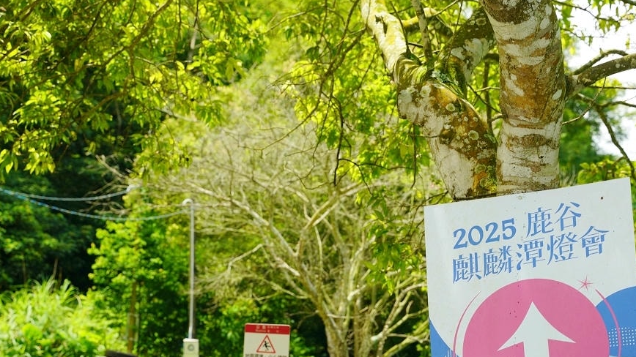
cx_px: 364
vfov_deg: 16.8
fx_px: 1197
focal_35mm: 71
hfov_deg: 29.7
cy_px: 290
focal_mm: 49
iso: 100
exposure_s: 1/80
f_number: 5.6
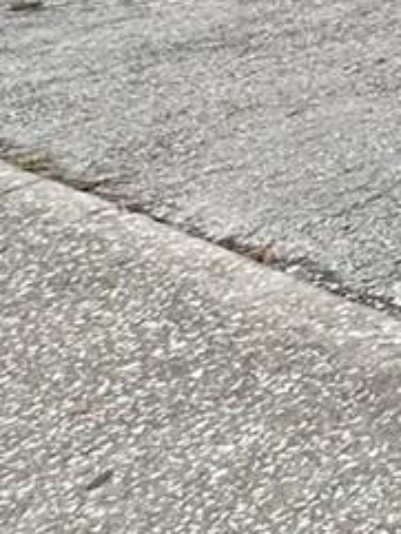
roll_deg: +1.5
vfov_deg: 18.2
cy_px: -312
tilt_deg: -0.6
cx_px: 1382
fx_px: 1435
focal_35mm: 93
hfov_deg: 9.6
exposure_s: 1/796
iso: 40
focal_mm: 2.22
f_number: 2.2
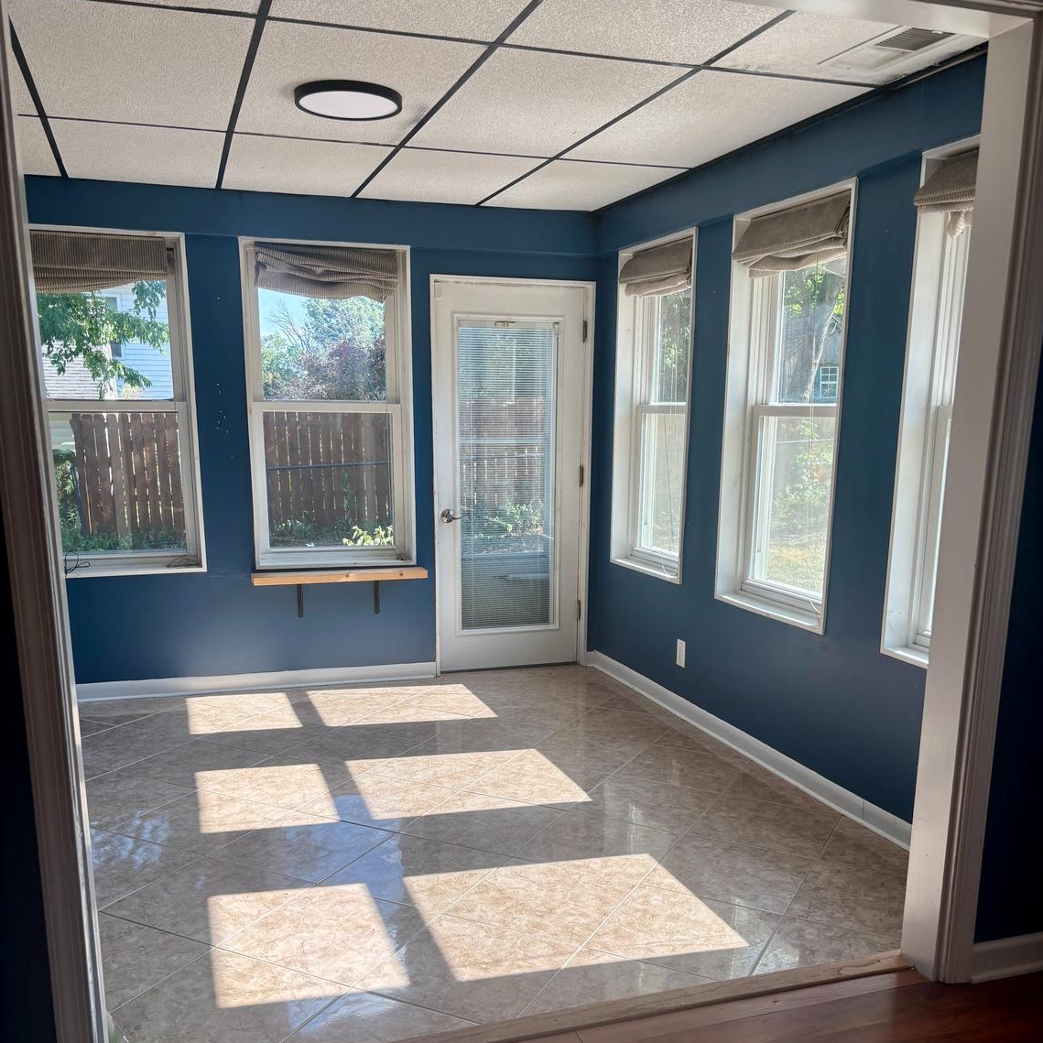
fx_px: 1057
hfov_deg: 52.5
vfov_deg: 52.0
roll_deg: -1.1
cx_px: 518
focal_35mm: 31
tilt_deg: -13.6
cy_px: 651
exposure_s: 1/311
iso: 50
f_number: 1.6
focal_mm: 5.96
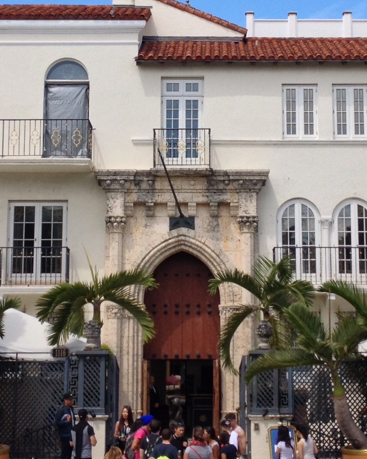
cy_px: 140
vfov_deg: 19.7
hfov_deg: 15.9
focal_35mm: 97
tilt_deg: +7.9
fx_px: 1317
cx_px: 217
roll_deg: +0.5
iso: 50
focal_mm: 4.28
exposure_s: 1/1104
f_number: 2.4
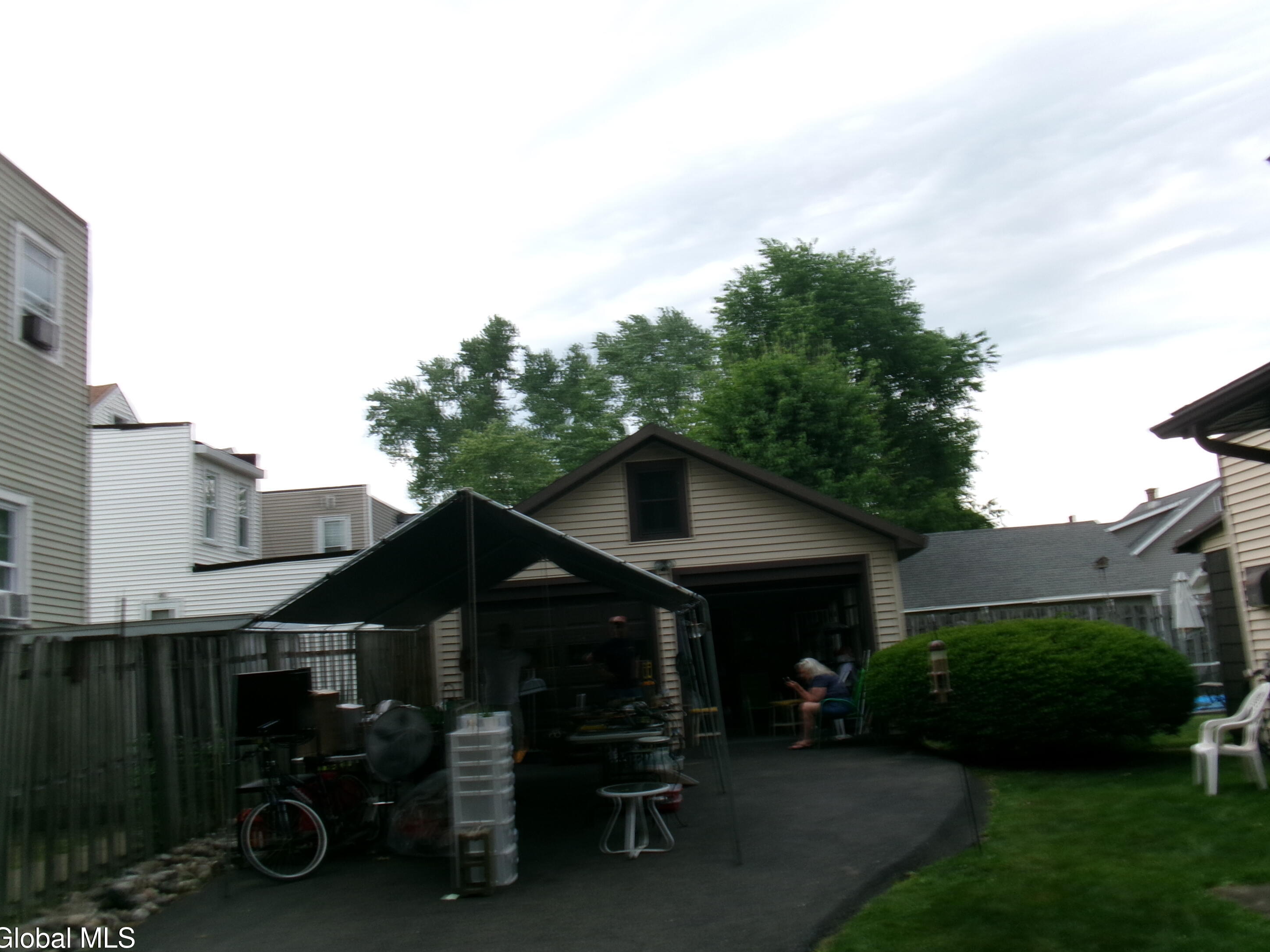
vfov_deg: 48.2
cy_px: 490
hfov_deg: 61.7
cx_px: 647
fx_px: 1064
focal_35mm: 29
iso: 100
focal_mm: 5.1
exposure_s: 1/38
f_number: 10.8
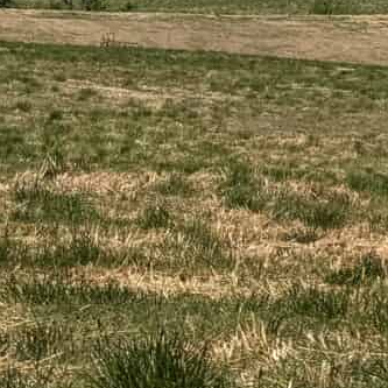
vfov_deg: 10.3
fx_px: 2067
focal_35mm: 163
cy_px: -219
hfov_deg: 8.5
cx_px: 1247
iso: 80
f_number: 1.78
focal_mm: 6.76
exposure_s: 1/6711
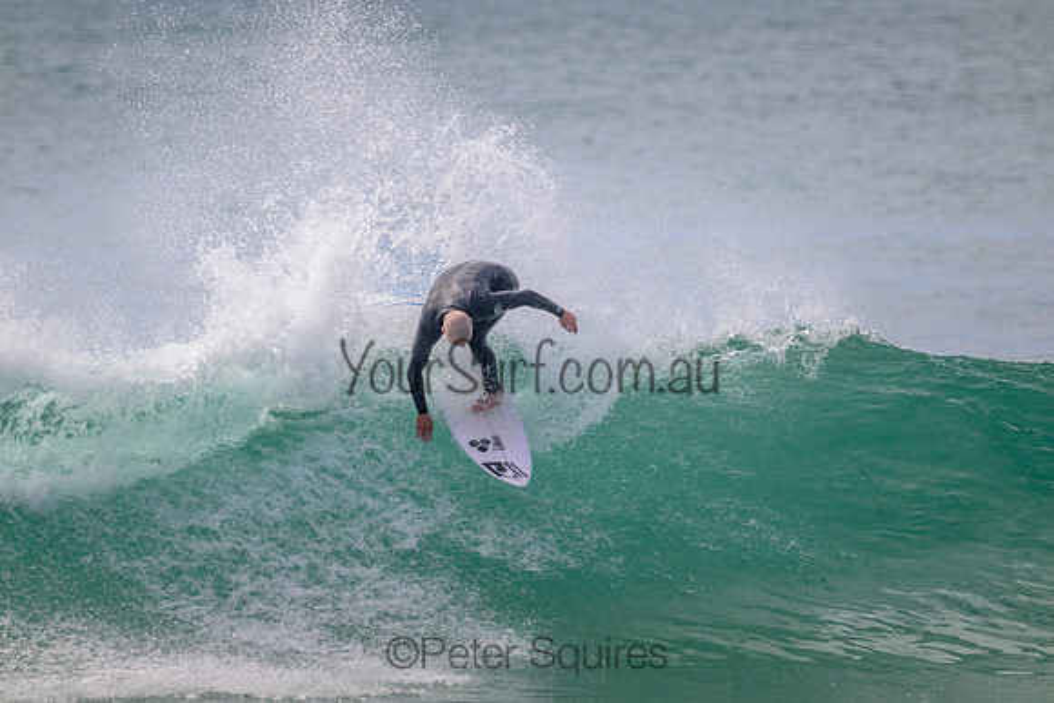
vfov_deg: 1.7
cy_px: 352
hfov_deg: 2.6
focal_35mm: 800
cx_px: 527
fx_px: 23427
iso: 1100
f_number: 11
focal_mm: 800
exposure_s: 1/2000
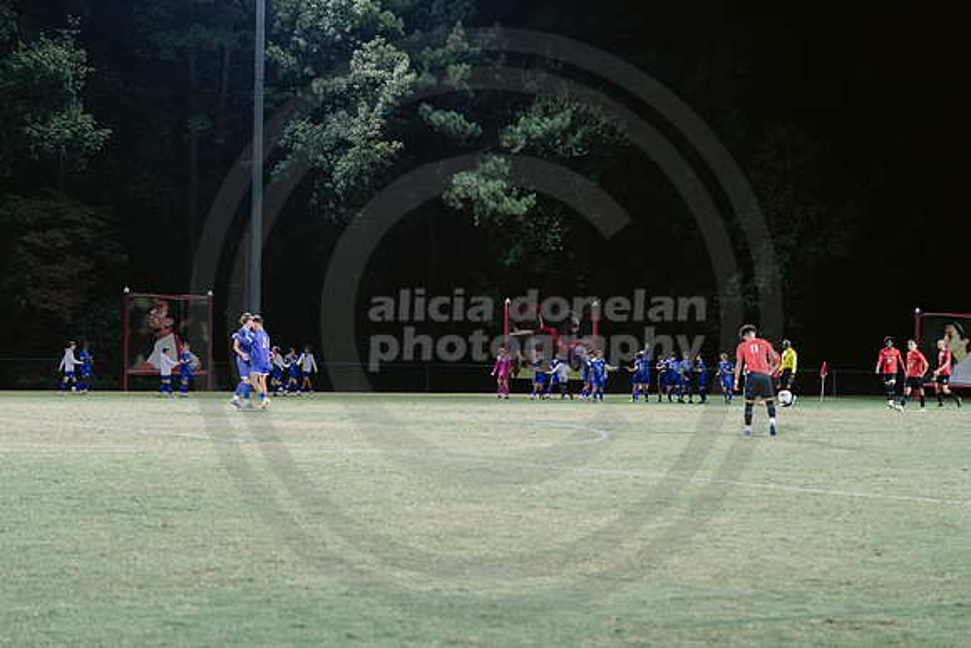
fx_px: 2428
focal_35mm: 90
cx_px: 486
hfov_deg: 22.6
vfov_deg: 15.2
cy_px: 324
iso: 2000
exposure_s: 1/160
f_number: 3.5
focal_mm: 90
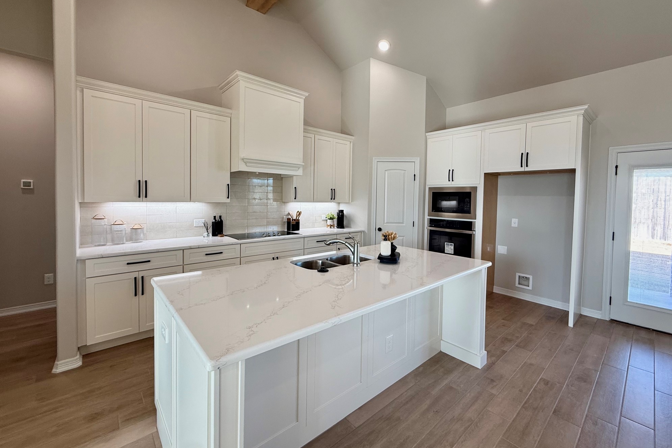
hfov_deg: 100.4
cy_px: 206
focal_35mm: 15
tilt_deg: -1.8
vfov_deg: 77.2
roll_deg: -1.0
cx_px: 335
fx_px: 280
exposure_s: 1/120
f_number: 2.2
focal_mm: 2.22
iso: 100
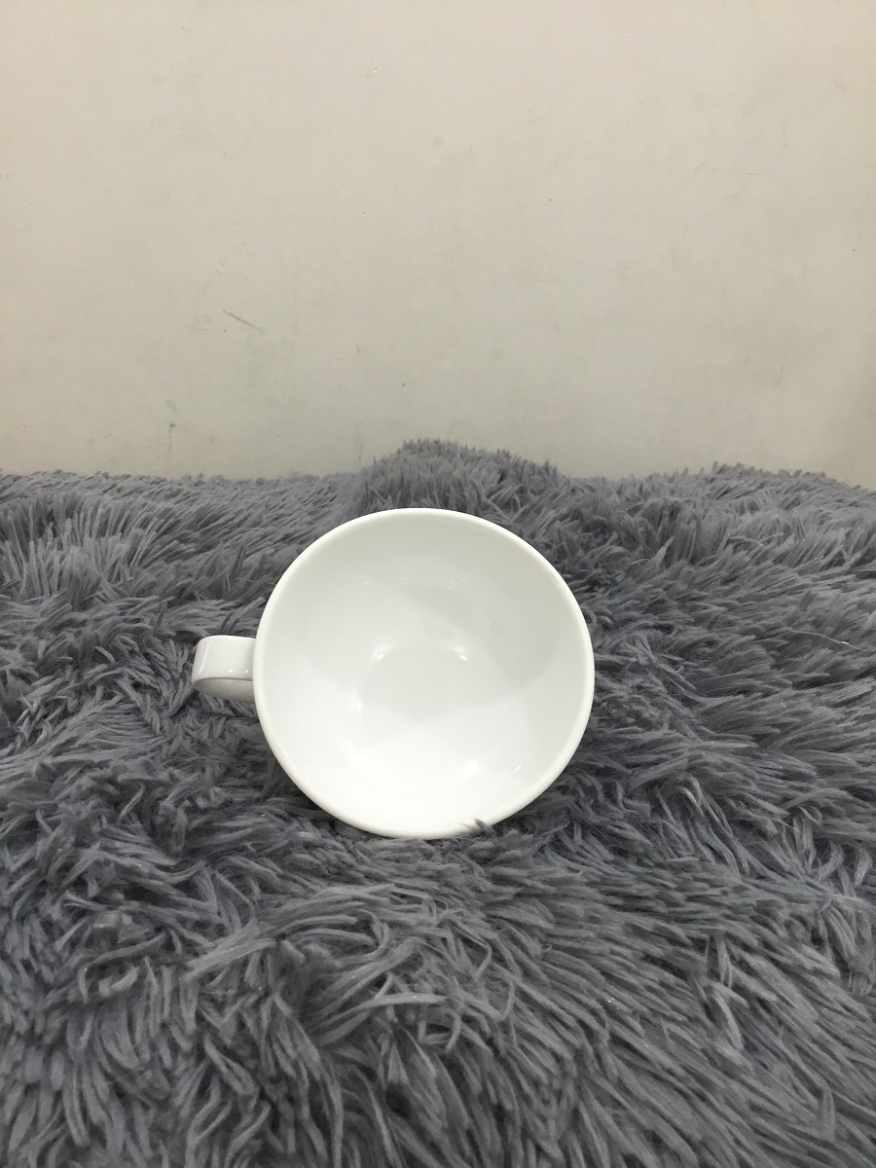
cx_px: 438
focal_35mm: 31
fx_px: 1046
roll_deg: +0.9
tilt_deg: -21.8
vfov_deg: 58.4
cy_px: 584
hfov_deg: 45.4
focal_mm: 3.3
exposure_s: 1/33
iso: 80
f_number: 2.4
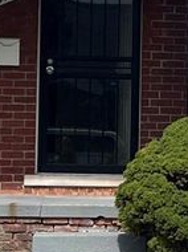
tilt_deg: +1.1
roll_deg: -0.5
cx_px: 216
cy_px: 113
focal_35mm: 187
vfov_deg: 10.6
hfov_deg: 7.9
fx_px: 1357
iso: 50
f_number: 1.6
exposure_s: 1/3413
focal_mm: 5.1
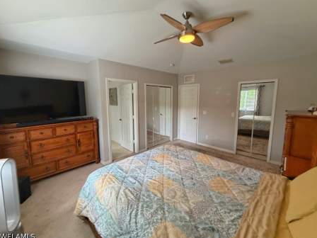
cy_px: 115
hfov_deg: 98.1
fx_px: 137
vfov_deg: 81.7
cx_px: 163
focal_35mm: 15
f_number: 2.2
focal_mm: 2.22
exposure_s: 1/60
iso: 250
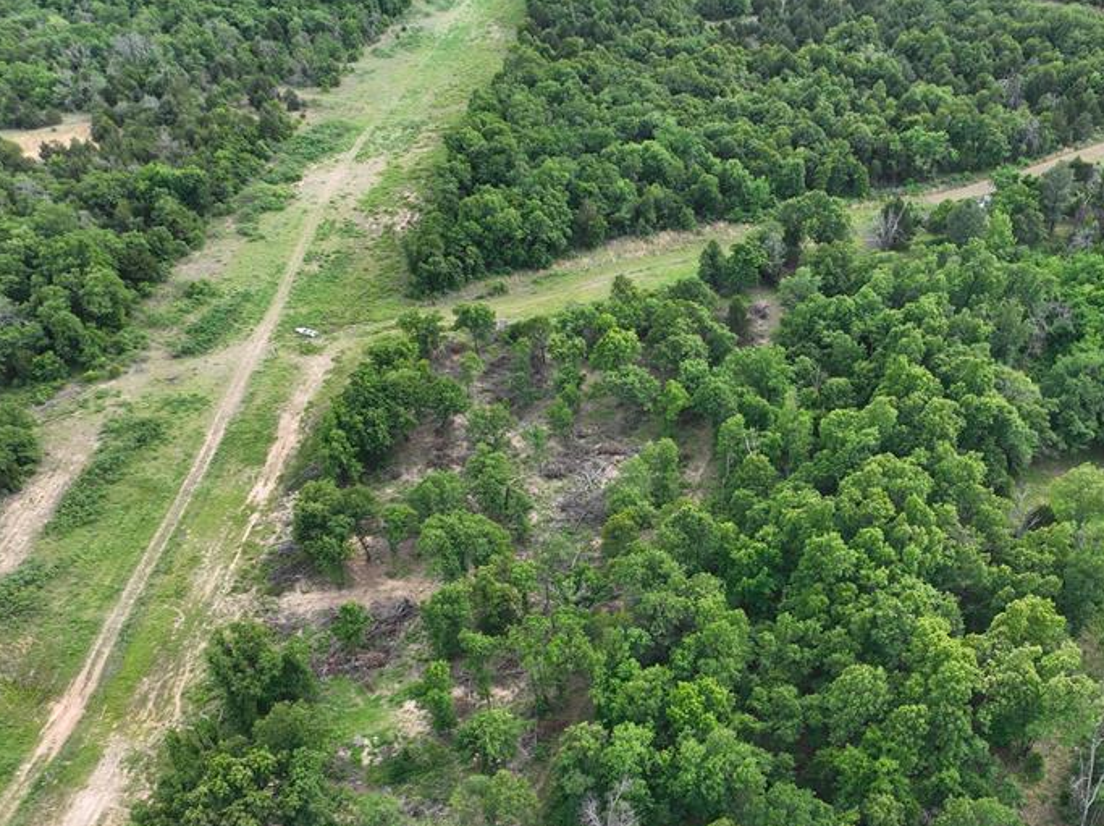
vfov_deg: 38.8
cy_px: 590
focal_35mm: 36
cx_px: 795
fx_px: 1147
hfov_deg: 49.8
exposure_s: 1/500
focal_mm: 12.29
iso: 100
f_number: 2.8
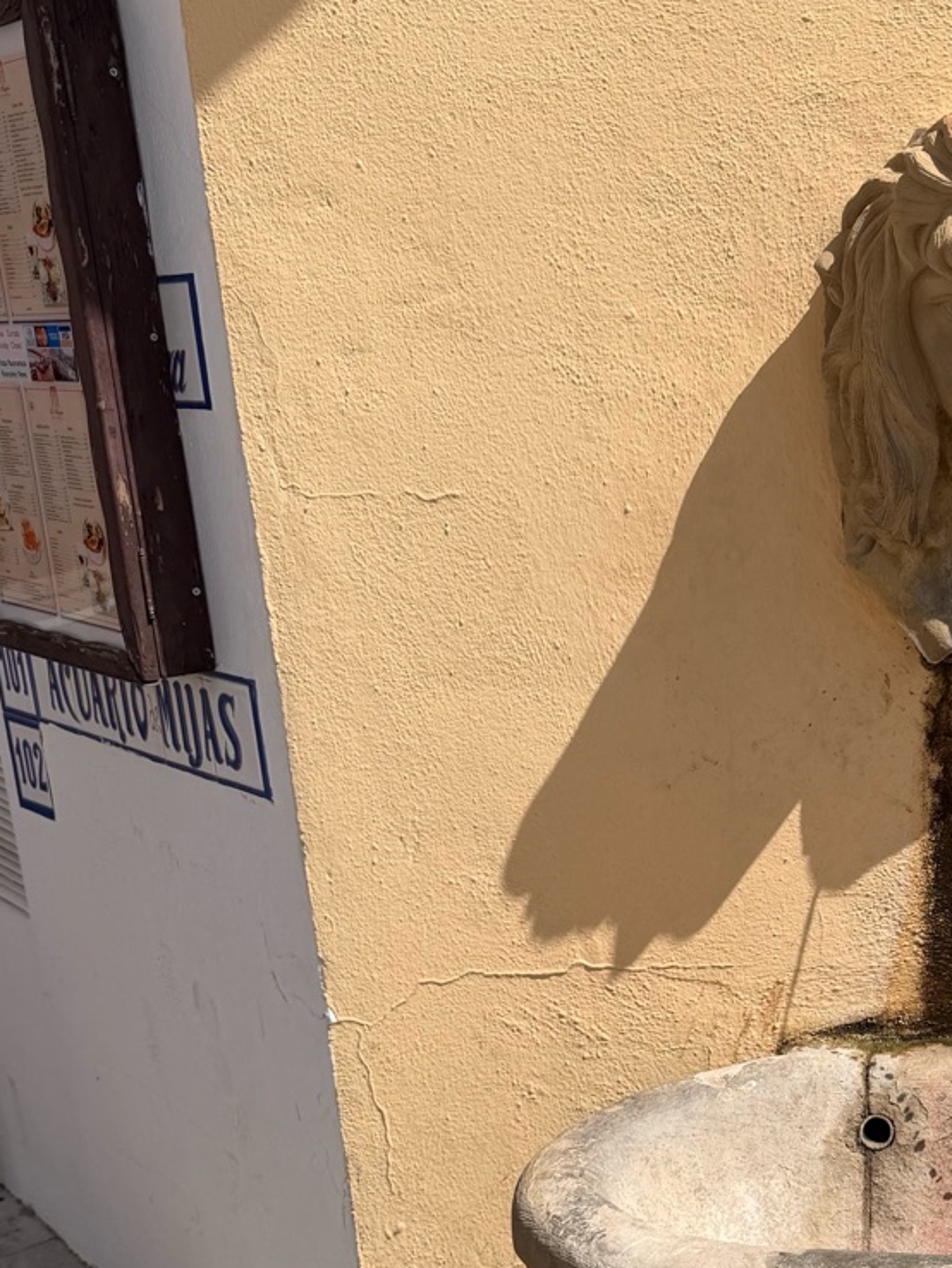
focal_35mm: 52
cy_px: 871
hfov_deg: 26.5
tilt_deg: -17.6
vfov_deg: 36.3
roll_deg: +4.5
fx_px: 1906
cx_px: 957
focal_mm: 6.76
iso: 80
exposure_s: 1/5714
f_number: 1.78
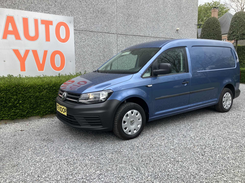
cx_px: 122
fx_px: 198
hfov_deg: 63.4
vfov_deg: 49.7
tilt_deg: -6.2
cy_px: 92
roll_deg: +1.0
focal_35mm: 28
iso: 32
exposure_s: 1/631
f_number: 1.8
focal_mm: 3.99
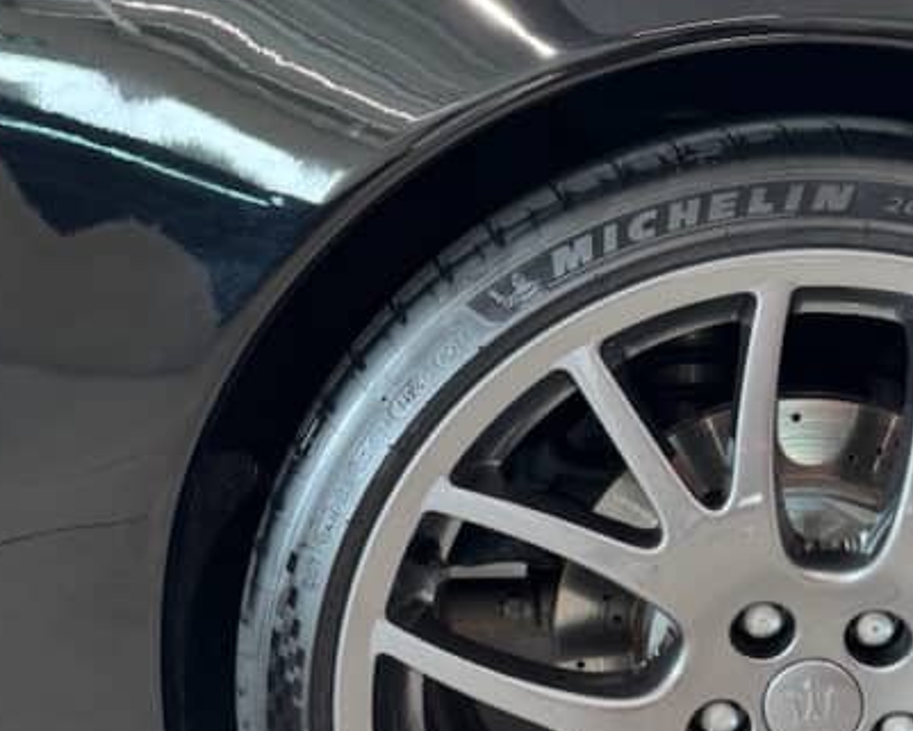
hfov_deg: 29.8
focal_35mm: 62
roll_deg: -1.0
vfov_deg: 24.6
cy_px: 406
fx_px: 1676
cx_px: 726
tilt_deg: -13.4
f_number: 1.78
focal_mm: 6.76
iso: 160
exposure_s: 1/50
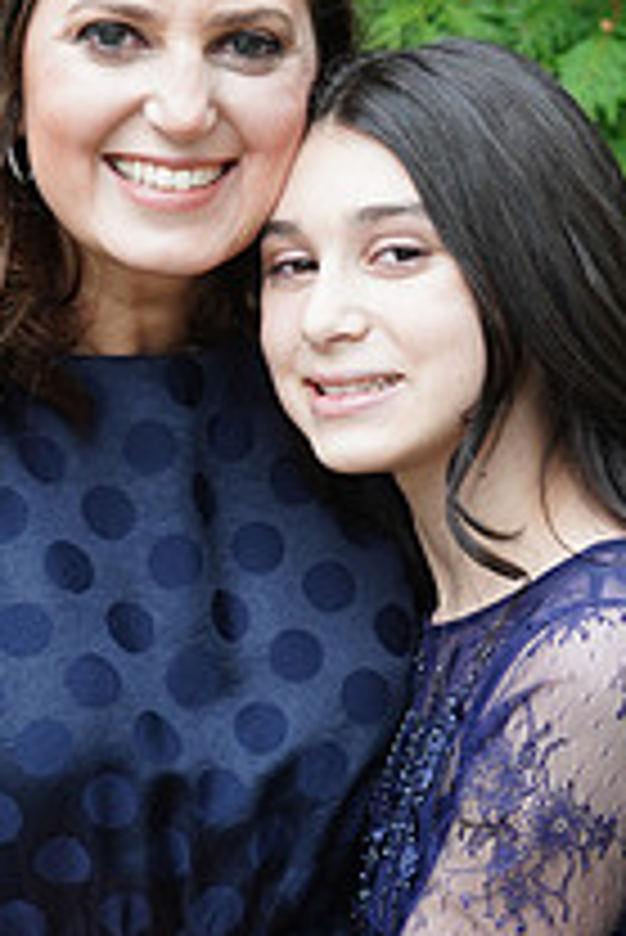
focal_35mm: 136
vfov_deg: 15.1
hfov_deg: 10.1
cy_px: 477
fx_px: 3541
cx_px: 338
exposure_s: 1/125
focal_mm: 63
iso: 500
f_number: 5.6
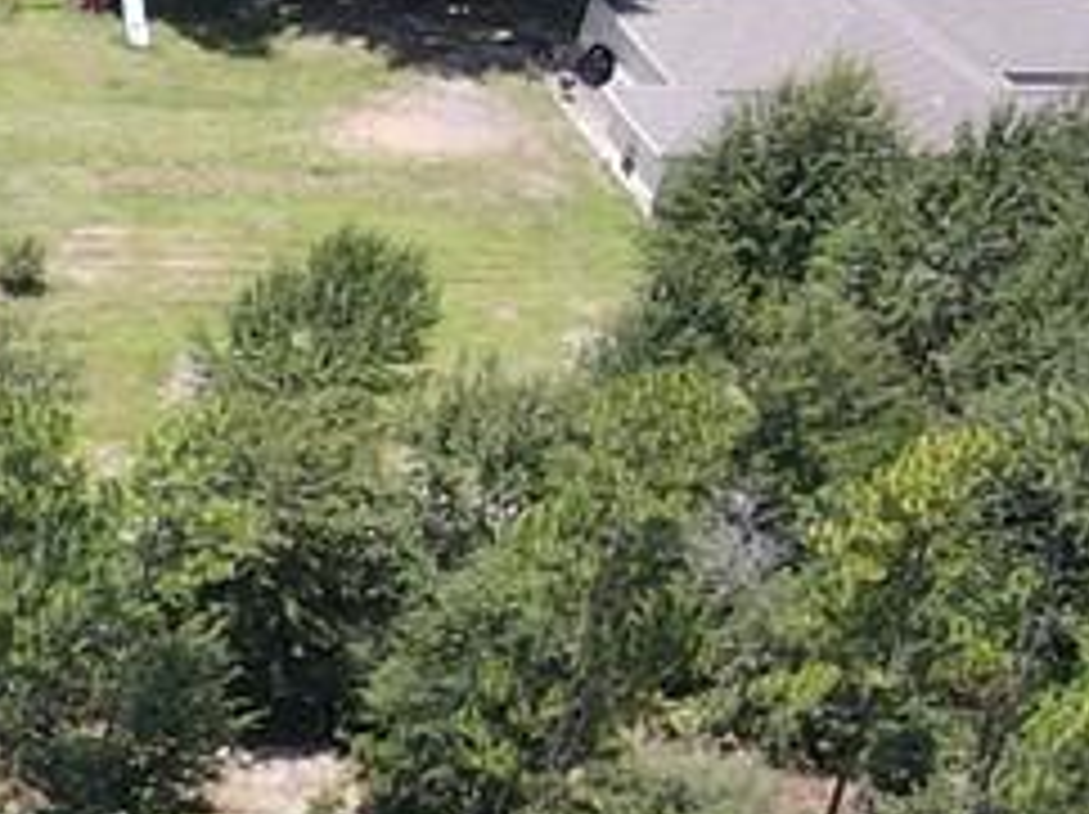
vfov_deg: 9.2
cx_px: -2002
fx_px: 4997
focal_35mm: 159
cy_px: 913
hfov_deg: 9.9
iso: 100
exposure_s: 1/320
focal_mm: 4.5
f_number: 2.8
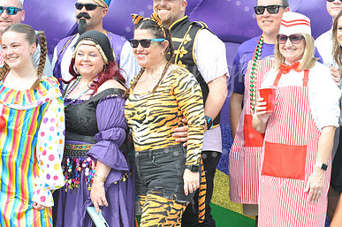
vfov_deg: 11.4
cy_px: 73
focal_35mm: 120
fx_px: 1139
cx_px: 197
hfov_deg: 17.1
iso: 200
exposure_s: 1/100
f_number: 8
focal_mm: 80
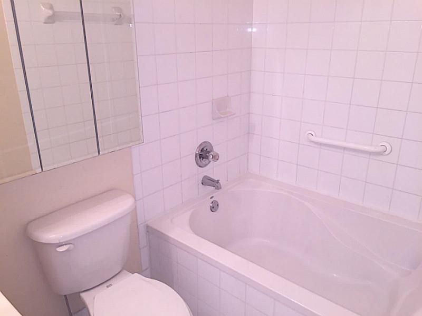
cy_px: 158
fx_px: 354
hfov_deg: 61.7
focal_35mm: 29
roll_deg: -0.2
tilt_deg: -19.7
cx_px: 211
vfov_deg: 48.2
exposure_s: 1/30
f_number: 2.2
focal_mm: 4.15
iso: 50
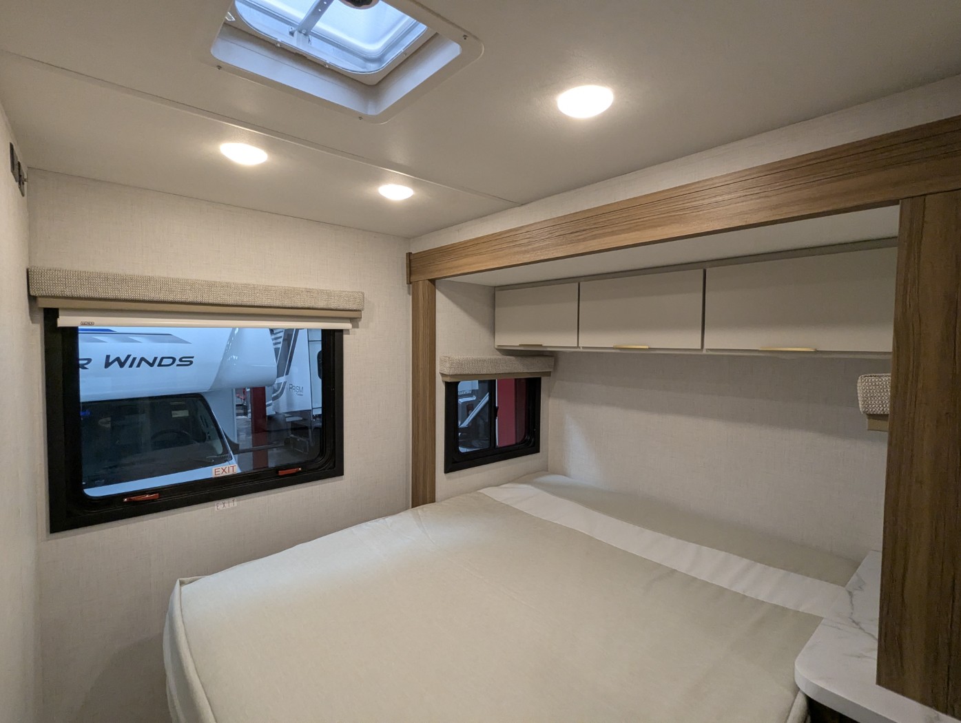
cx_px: 480
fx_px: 445
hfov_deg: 94.4
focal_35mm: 16
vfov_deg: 78.2
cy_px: 362
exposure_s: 1/155
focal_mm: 2.35
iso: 383
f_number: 2.2
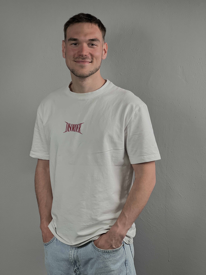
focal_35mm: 77
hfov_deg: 19.1
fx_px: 611
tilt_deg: -5.7
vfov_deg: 25.3
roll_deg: -0.5
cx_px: 103
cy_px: 138
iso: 200
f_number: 2.8
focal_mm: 9
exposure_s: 1/100
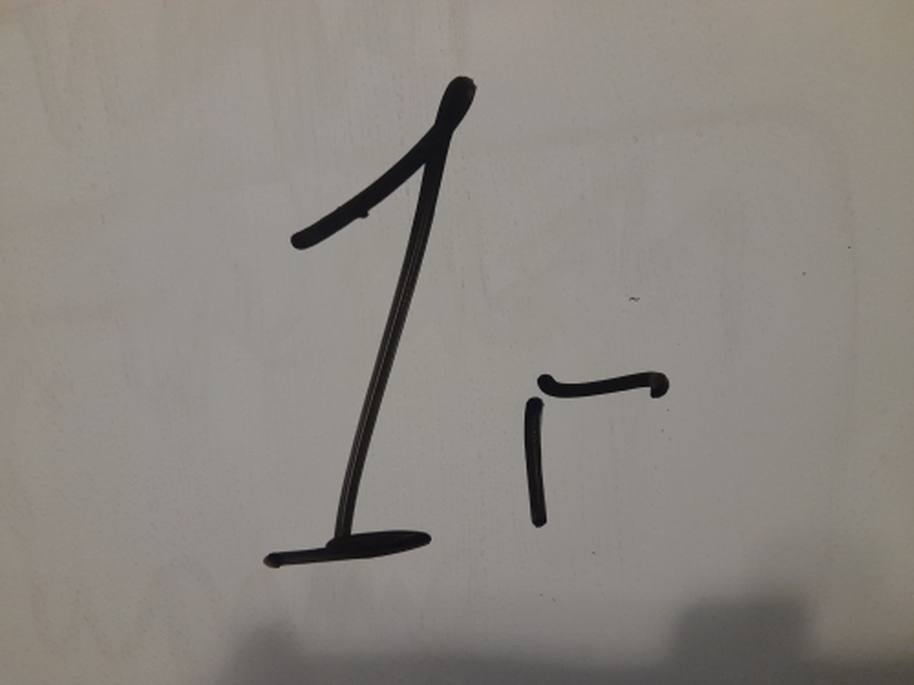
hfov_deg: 69.4
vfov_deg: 54.9
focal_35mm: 25
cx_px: 457
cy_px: 342
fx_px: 660
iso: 320
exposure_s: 1/60
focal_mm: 4.6
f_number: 2
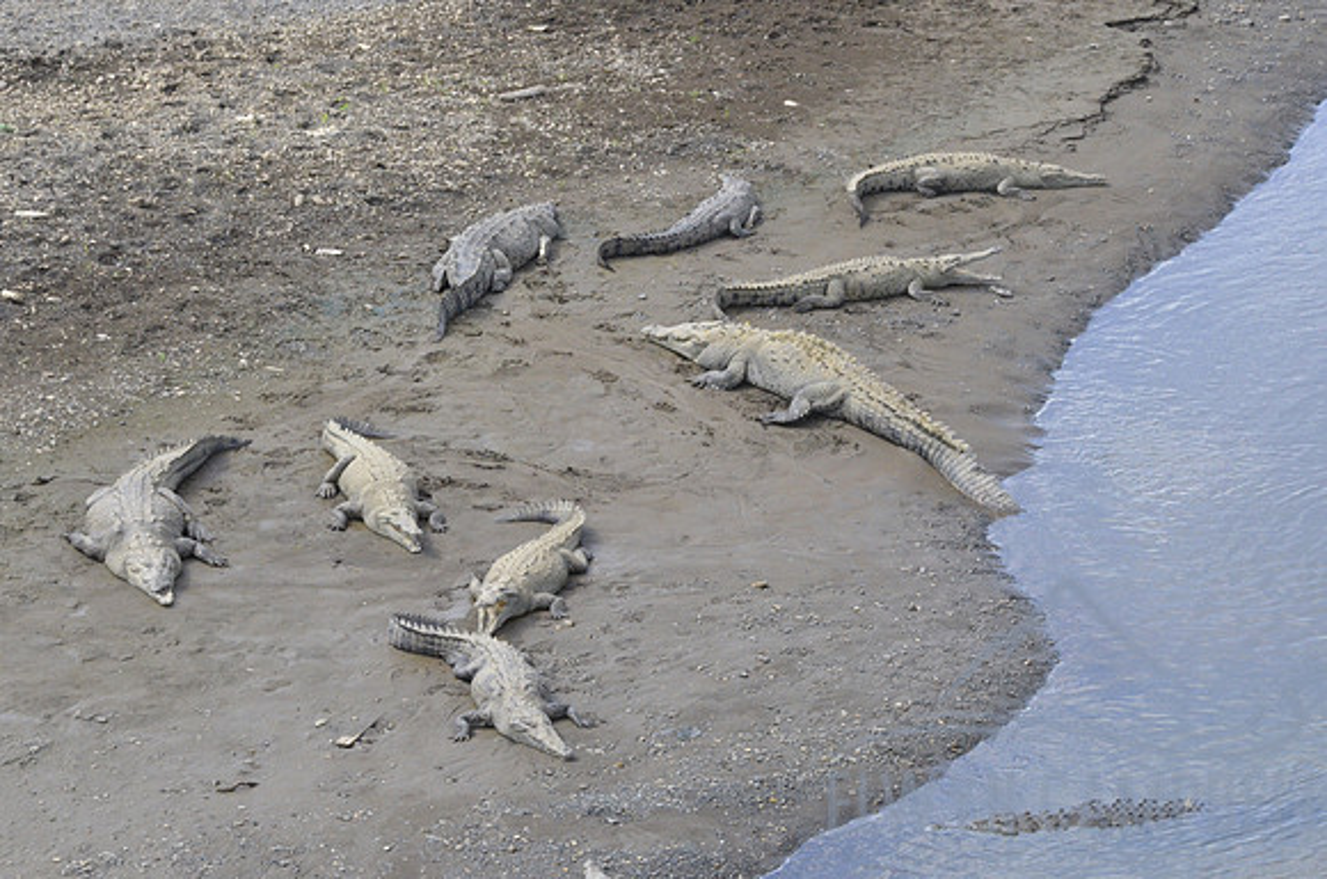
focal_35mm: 174
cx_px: 664
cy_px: 440
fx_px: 6400
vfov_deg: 7.9
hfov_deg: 11.8
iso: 4000
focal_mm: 116
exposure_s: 1/1000
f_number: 16
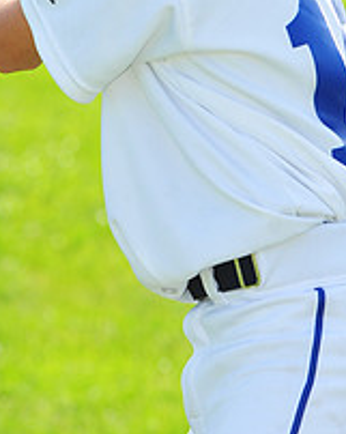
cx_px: 217
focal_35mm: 445
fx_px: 5709
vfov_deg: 4.3
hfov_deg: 3.5
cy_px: -138
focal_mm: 165
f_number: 7.1
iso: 320
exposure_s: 1/500
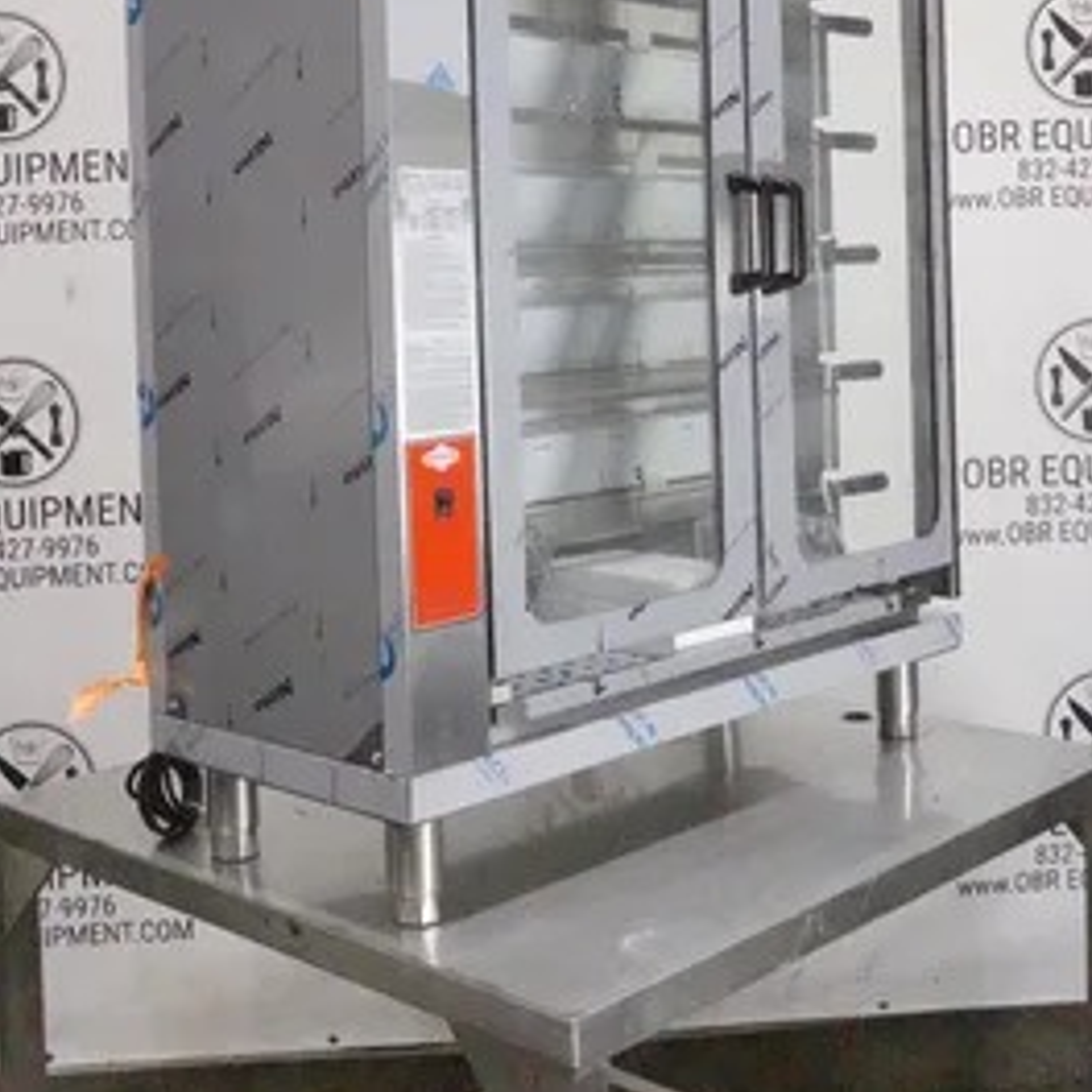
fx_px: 1749
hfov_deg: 34.7
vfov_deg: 34.2
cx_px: 548
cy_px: 323
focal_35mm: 49
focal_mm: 14.12
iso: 12800
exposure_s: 1/500
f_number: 4.5
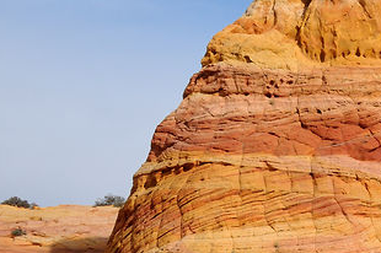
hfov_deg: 18.3
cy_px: 184
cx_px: 536
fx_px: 1078
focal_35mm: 102
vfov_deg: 13.4
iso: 200
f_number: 11
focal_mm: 20
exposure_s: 1/320
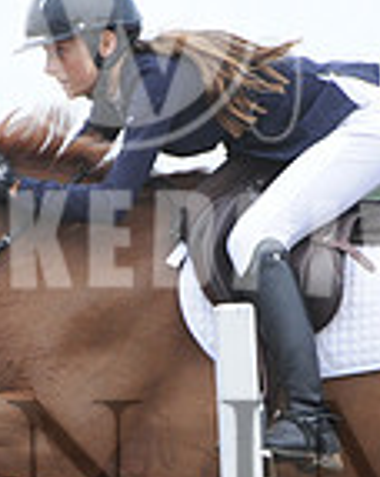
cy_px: 417
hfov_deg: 1.8
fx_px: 11806
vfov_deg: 2.3
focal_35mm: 838
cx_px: 123
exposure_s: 1/1000
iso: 1000
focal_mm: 220
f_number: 5.6
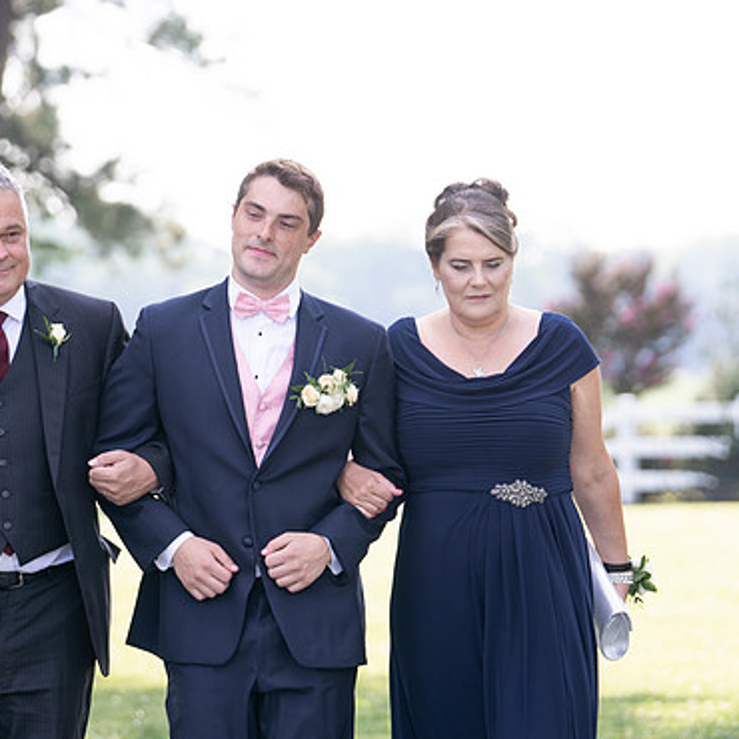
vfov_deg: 7.7
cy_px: 340
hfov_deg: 7.7
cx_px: 265
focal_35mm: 226
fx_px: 5459
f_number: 4
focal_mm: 147
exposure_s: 1/200
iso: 100
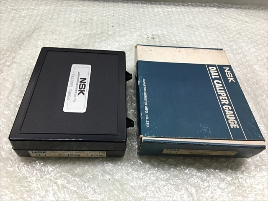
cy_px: 100
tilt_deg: -47.3
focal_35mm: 29
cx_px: 134
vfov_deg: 48.2
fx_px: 225
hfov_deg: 61.7
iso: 32
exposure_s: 1/60
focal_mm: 4.15
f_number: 2.2
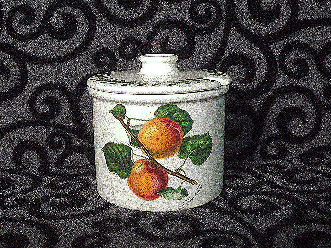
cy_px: 124
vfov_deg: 39.7
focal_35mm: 36
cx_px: 166
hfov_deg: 51.4
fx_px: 344
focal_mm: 6
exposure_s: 1/20
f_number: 2.8
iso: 400
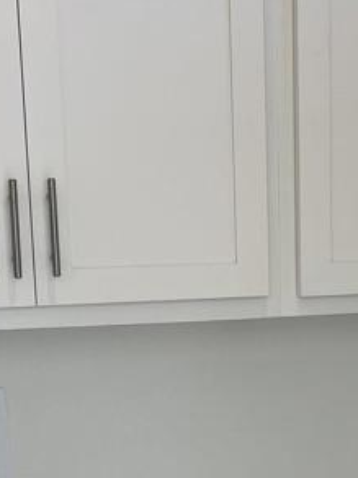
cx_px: 347
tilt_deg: -11.7
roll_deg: +0.2
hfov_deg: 15.9
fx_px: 1258
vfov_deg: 21.1
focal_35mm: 91
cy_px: 439
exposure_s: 1/120
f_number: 1.6
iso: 40
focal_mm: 4.2
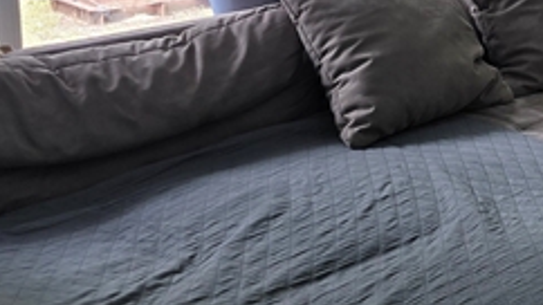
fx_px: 1195
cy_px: -148
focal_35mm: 83
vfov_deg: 13.7
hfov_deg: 21.4
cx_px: 819
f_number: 1.7
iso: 50
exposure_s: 1/61.8
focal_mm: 6.3
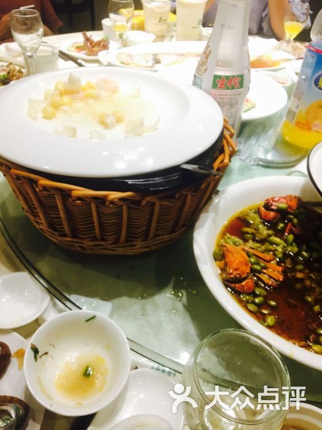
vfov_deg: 61.7
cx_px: 161
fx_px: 360
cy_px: 215
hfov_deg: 48.2
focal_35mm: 29
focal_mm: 4.15
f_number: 2.2
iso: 50
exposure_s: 1/33
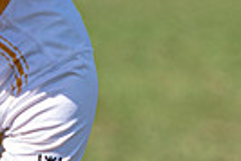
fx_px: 9087
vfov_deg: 1.0
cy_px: -18
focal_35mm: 1356
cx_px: -114
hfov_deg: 1.5
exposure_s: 1/1250
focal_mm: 170
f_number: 3.2
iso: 100
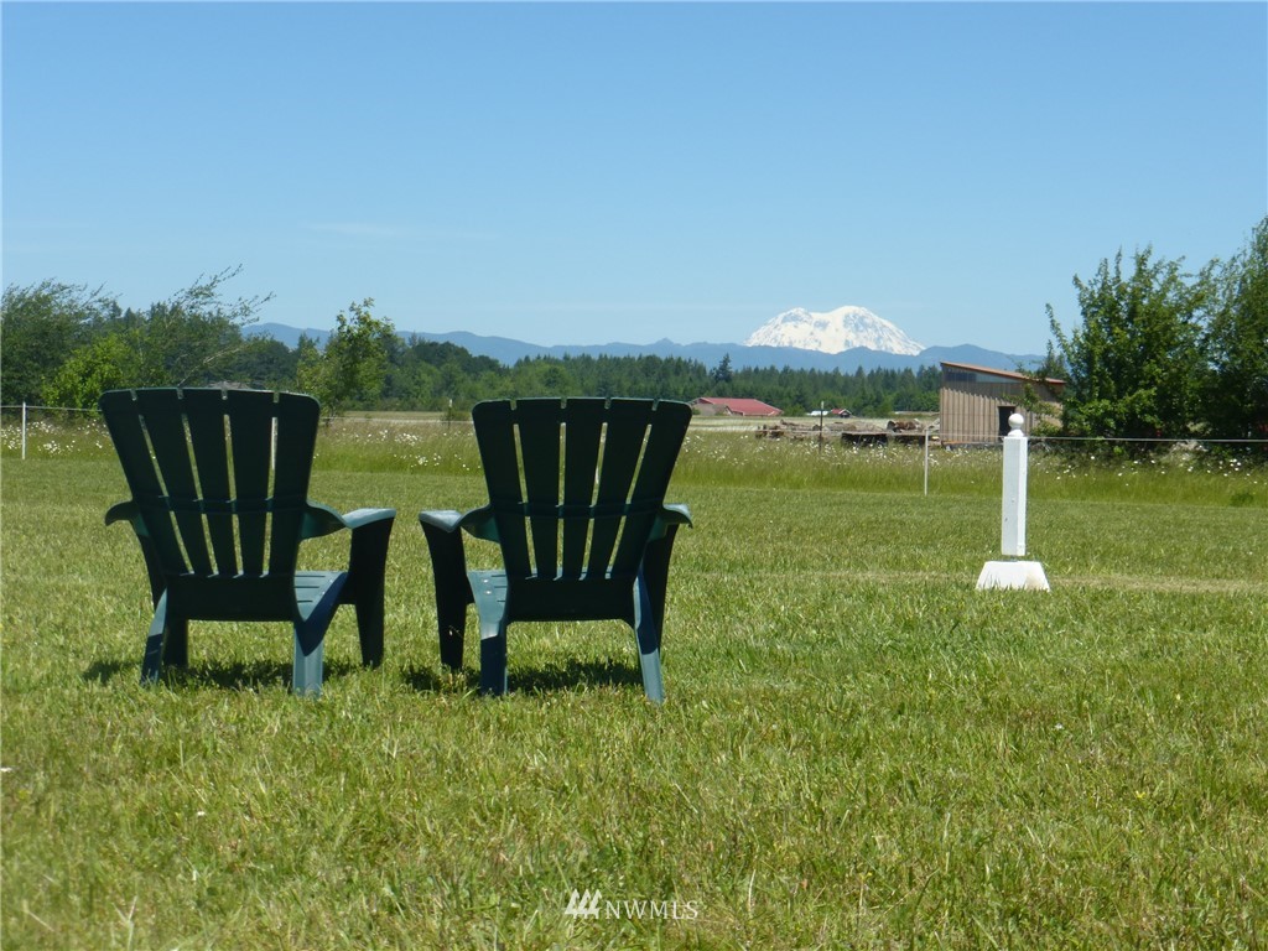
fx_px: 2711
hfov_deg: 26.3
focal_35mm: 74
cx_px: 634
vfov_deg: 19.9
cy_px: 476
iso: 100
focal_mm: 12.5
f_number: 5
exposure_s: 1/640
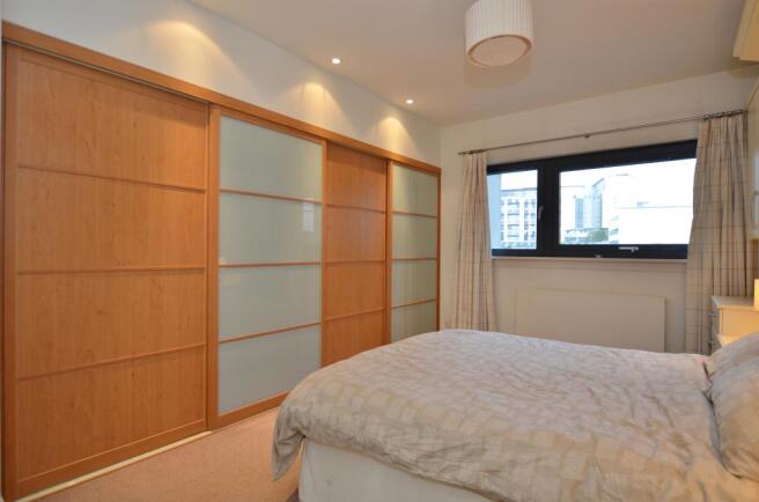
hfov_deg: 90.1
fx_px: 379
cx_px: 380
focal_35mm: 18
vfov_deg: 67.1
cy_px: 251
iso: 320
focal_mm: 12
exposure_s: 1/60
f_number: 4
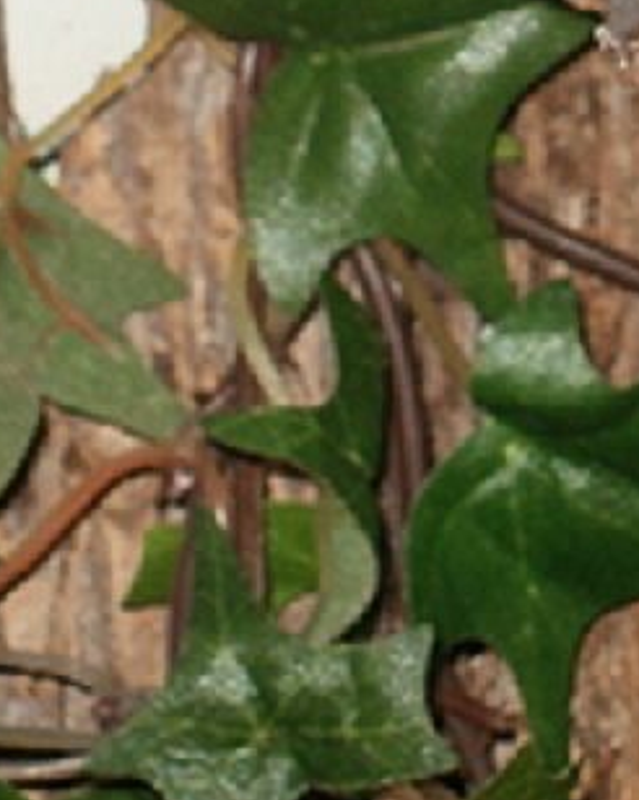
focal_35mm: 308
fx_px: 7288
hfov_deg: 5.0
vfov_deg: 6.2
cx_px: 631
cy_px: -317
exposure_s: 1/50
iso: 100
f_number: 4.8
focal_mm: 14.2
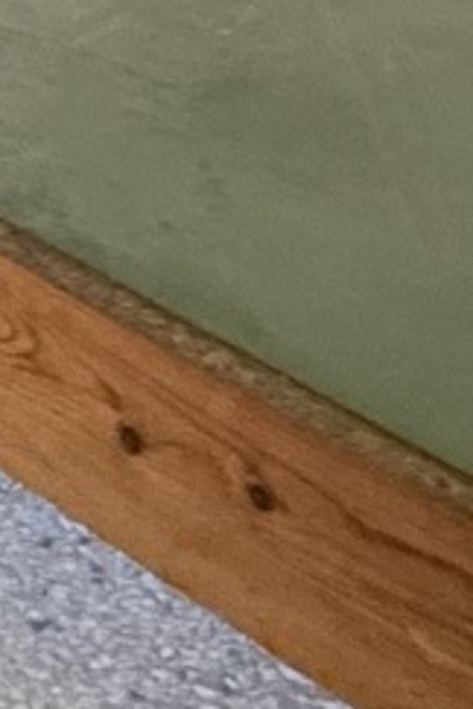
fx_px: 2266
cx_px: -648
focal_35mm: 115
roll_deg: +1.7
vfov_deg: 13.1
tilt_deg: +1.3
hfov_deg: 10.4
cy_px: -1015
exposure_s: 1/99
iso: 320
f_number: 2.2
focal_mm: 2.22
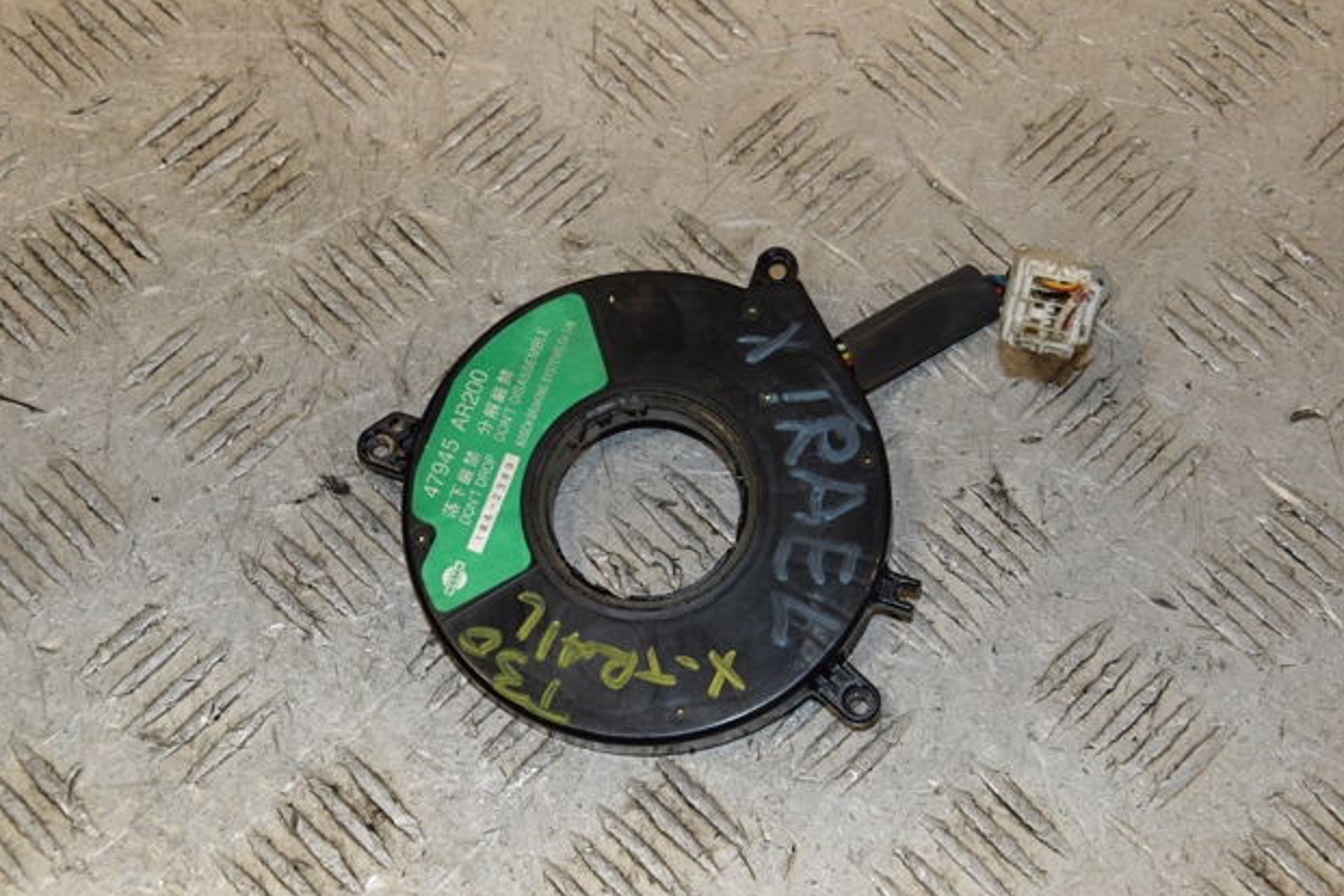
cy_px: 459
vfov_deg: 19.6
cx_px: 667
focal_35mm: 70
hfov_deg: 29.0
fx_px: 2595
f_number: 9
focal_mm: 45
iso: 800
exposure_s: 1/200
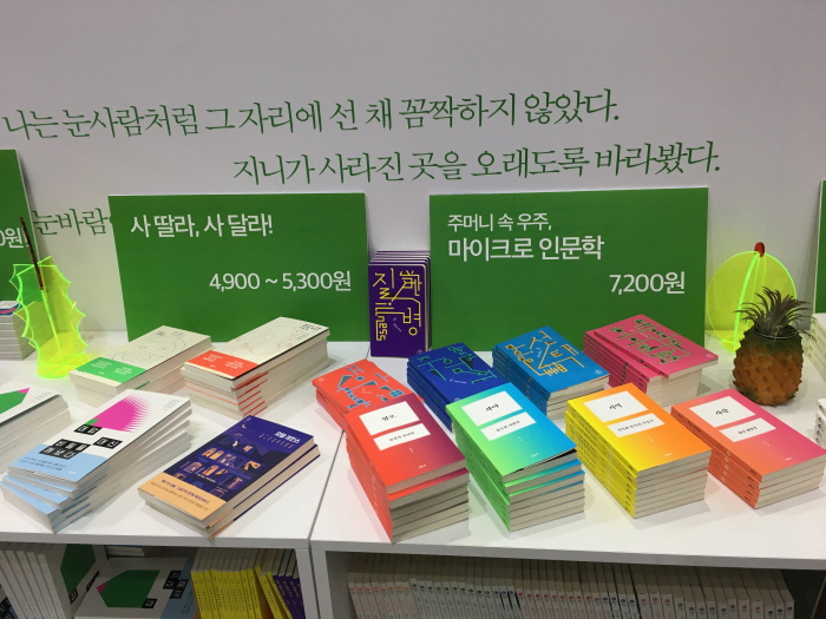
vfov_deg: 48.2
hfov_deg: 61.7
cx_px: 413
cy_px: 310
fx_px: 692
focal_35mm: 29
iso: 25
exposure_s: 1/30
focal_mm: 4.15
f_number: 2.2
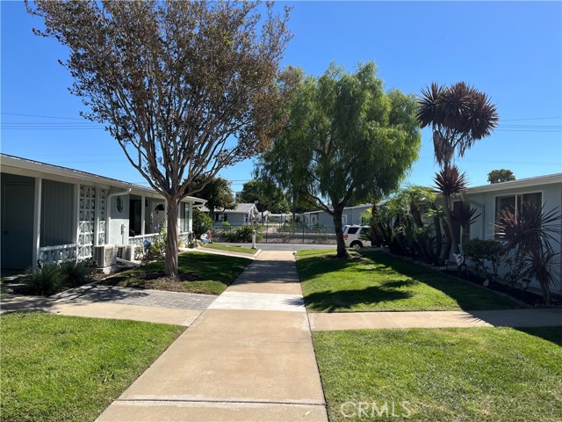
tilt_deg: +2.9
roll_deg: -1.0
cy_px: 211
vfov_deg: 53.1
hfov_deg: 67.3
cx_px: 281
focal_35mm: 26
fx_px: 422
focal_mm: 5.1
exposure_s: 1/3049
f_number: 1.6
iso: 50
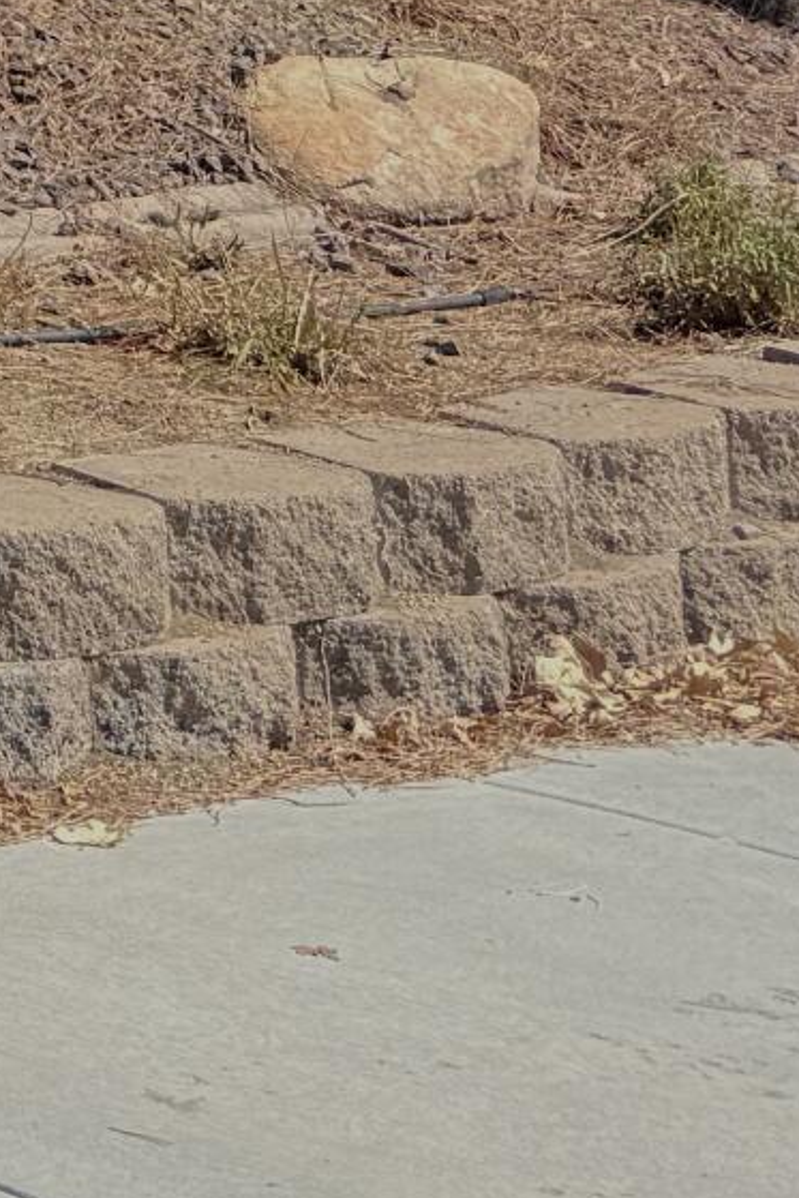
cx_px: -2181
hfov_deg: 7.7
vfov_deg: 13.3
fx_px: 4458
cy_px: -1144
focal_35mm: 134
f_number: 1.78
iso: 80
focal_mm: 6.76
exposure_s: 1/3759
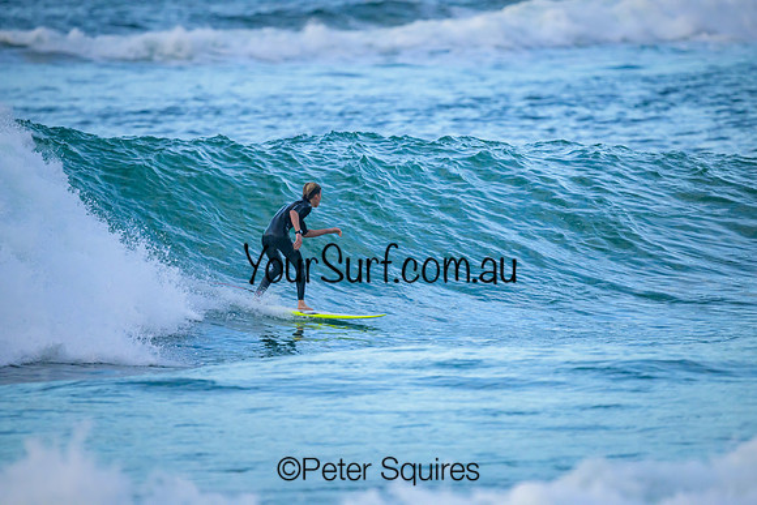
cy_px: 252
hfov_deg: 2.6
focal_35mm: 800
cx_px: 378
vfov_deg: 1.7
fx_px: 16825
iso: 2200
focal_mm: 800
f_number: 6.3
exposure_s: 1/2000
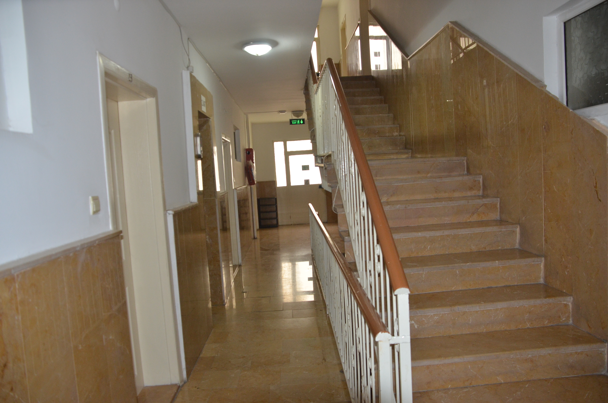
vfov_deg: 43.4
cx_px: 304
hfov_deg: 62.0
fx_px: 506
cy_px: 202
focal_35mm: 30
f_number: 3.5
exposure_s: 1/60
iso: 800
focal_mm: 20
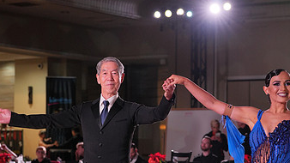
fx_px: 1038
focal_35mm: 135
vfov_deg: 8.9
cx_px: 154
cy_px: 202
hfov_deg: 15.9
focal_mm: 75
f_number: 4
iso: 1000
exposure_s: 1/400
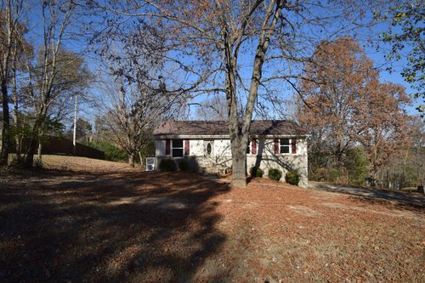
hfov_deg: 85.4
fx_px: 230
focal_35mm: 20
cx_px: 212
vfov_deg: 63.2
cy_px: 142
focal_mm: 13
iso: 100
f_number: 4.8
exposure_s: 1/500
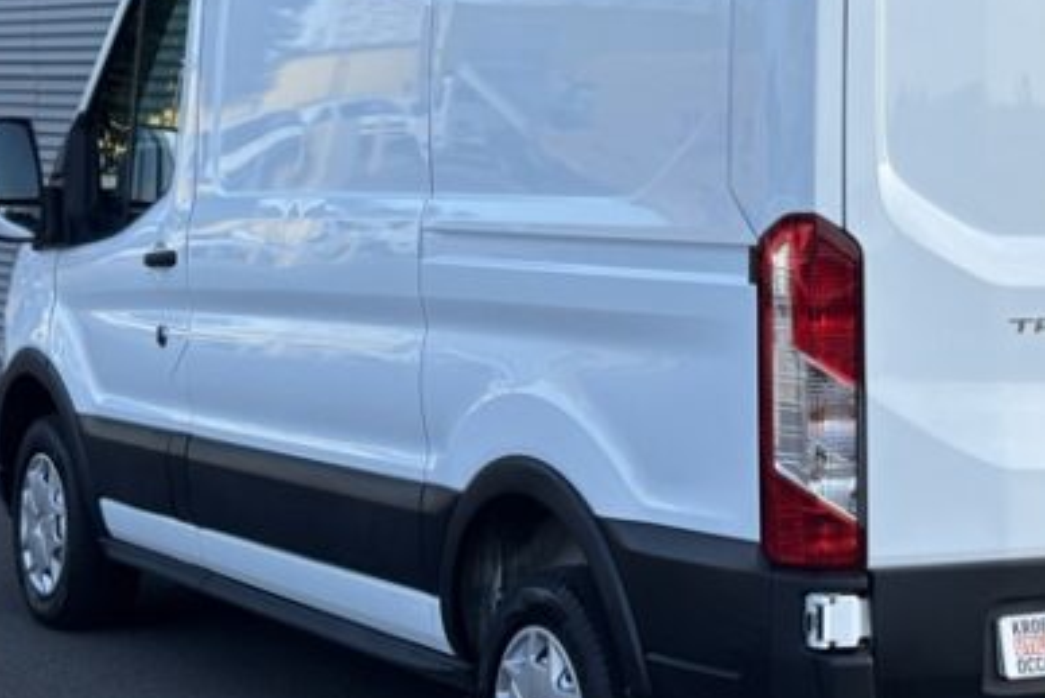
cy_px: 264
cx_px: 824
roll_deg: -0.3
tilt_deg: -3.9
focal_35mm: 107
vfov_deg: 12.8
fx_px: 3107
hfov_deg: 18.9
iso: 32
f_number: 1.6
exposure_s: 1/1092
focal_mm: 5.96
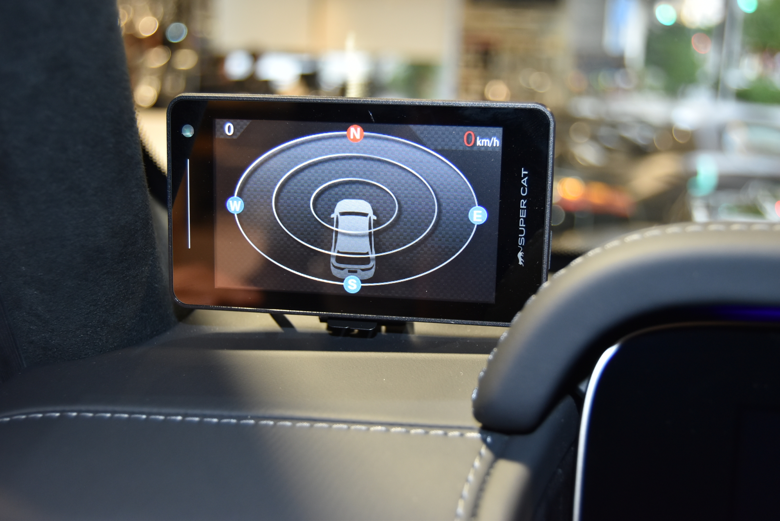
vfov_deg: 29.9
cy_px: 260
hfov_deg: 43.6
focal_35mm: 45
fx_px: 976
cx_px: 390
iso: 640
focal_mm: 30
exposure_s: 1/60
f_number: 4.2
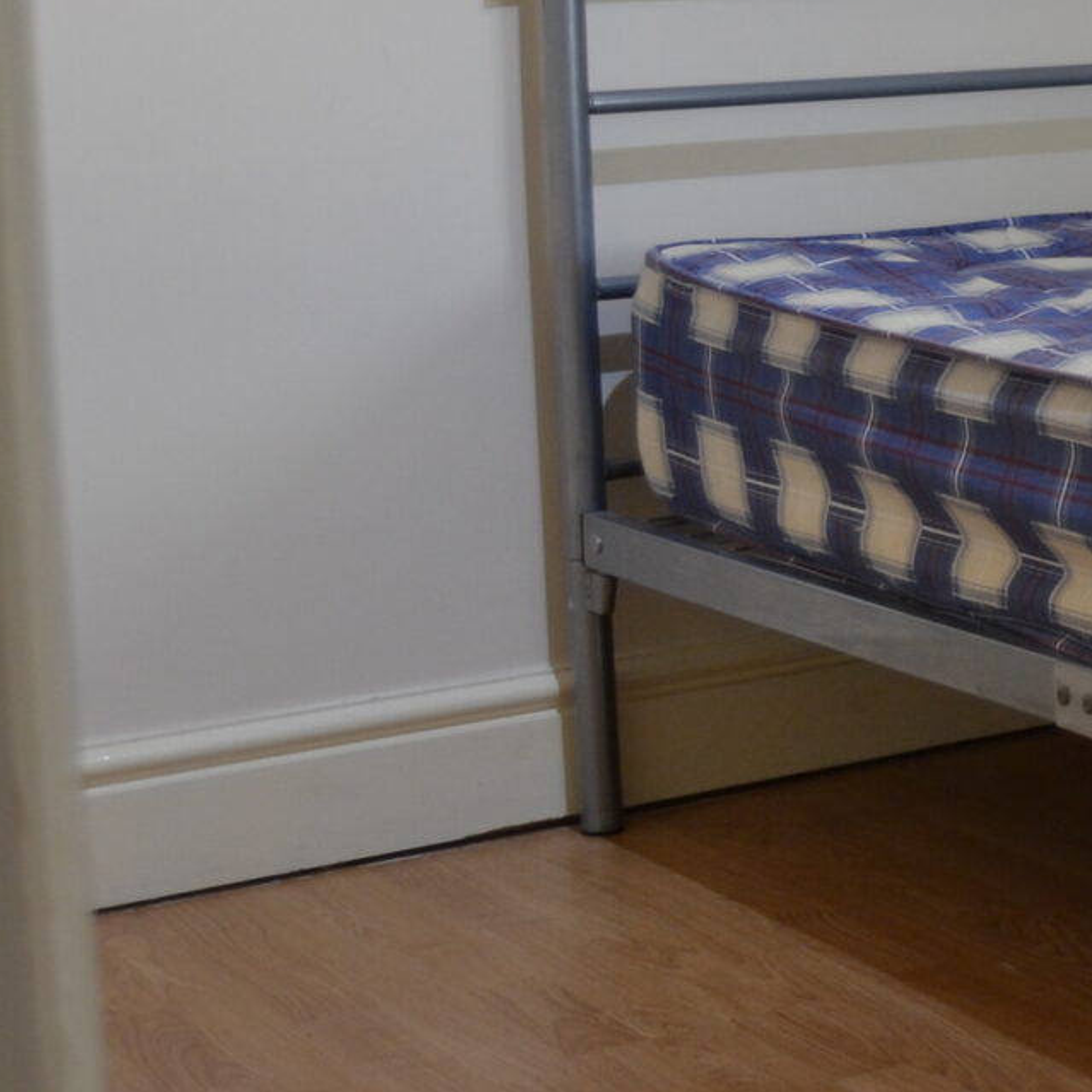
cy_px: 214
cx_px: 2105
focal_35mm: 92
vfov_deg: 18.7
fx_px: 3284
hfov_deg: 15.5
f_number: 3.5
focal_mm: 18
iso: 400
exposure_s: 1/60
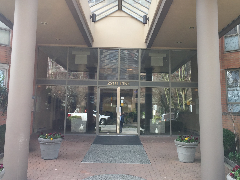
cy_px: 79
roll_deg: -1.5
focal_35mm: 38
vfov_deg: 37.7
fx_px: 263
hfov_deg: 48.9
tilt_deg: +7.4
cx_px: 129
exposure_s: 1/227
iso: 32
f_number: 2.2
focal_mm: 4.15
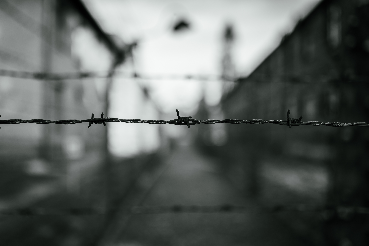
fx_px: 359
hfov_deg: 54.4
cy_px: 123
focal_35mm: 35
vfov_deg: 37.9
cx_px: 184
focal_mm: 35
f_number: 1.8
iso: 100
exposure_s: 1/2500
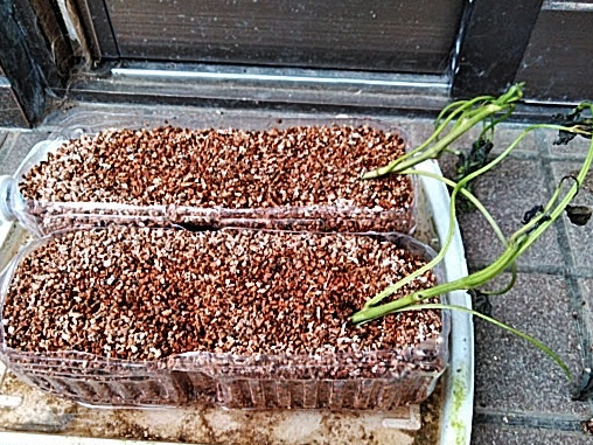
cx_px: 296
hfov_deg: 54.0
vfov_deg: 41.7
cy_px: 256
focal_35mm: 34
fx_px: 582
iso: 251
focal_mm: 3.46
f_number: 2.2
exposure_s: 1/120
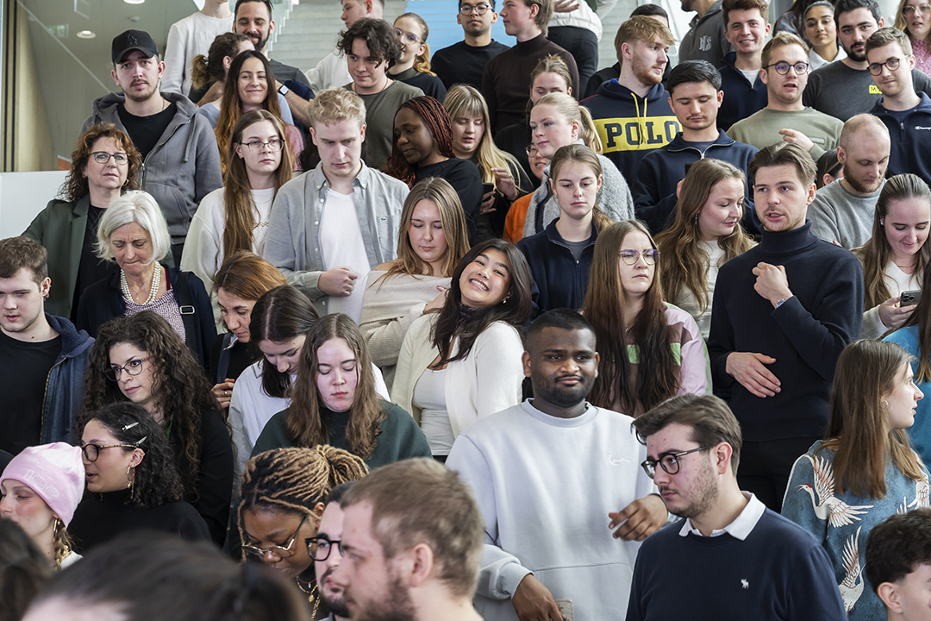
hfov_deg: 28.8
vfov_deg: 19.5
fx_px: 1810
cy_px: 310
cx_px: 466
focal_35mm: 70
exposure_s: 1/100
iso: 800
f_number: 7.1
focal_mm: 70
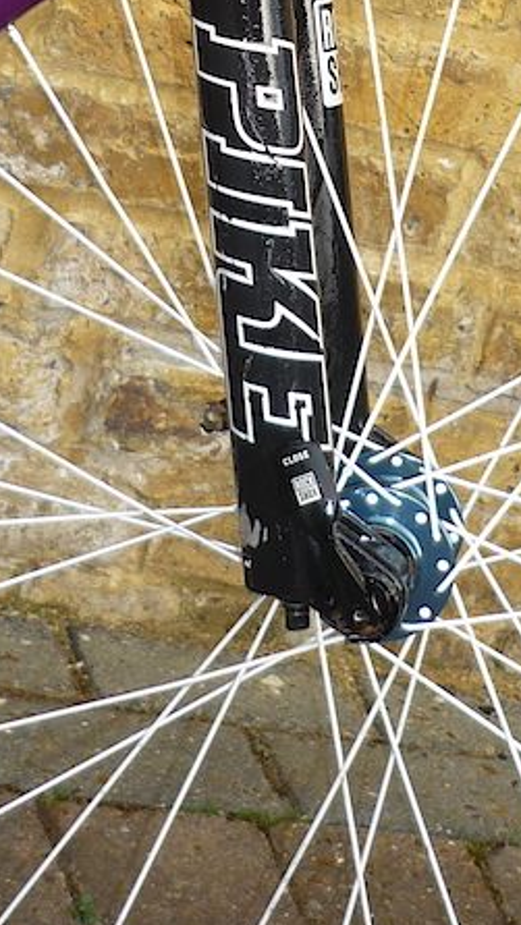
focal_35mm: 90
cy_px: -79
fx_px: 2210
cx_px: 243
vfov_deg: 22.4
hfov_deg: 13.4
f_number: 2.9
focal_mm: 6
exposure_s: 1/125
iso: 100
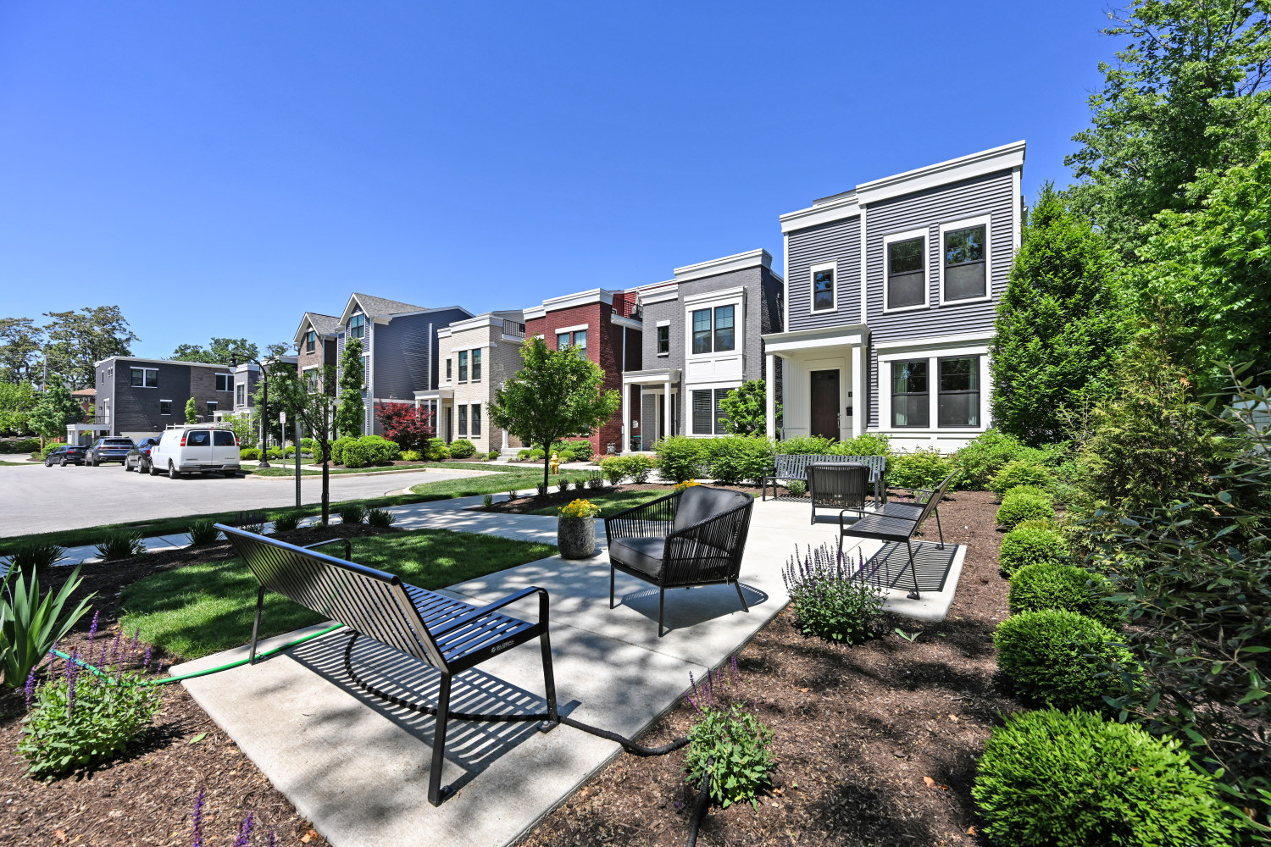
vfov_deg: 81.2
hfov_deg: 104.3
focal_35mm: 14
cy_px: 424
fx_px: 494
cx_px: 636
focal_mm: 14
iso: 100
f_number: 7.1
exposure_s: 1/400
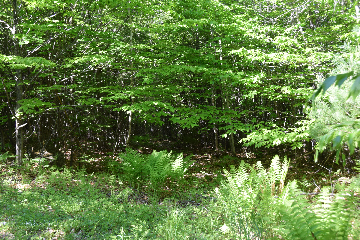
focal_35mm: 44
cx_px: 180
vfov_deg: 30.8
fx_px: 435
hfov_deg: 45.0
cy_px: 120
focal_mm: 29
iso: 400
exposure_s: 1/160
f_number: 6.3
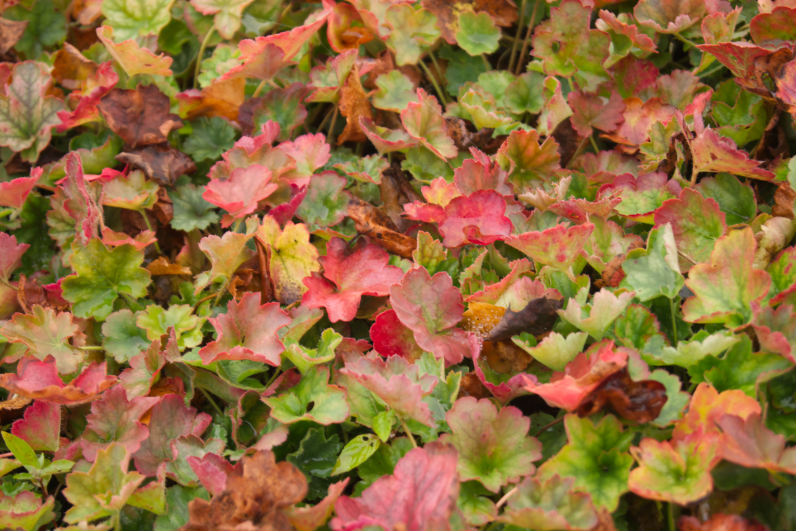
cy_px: 266
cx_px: 398
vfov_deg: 16.6
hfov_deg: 24.6
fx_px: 1824
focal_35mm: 82
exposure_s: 1/100
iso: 200
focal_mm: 55
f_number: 5.6
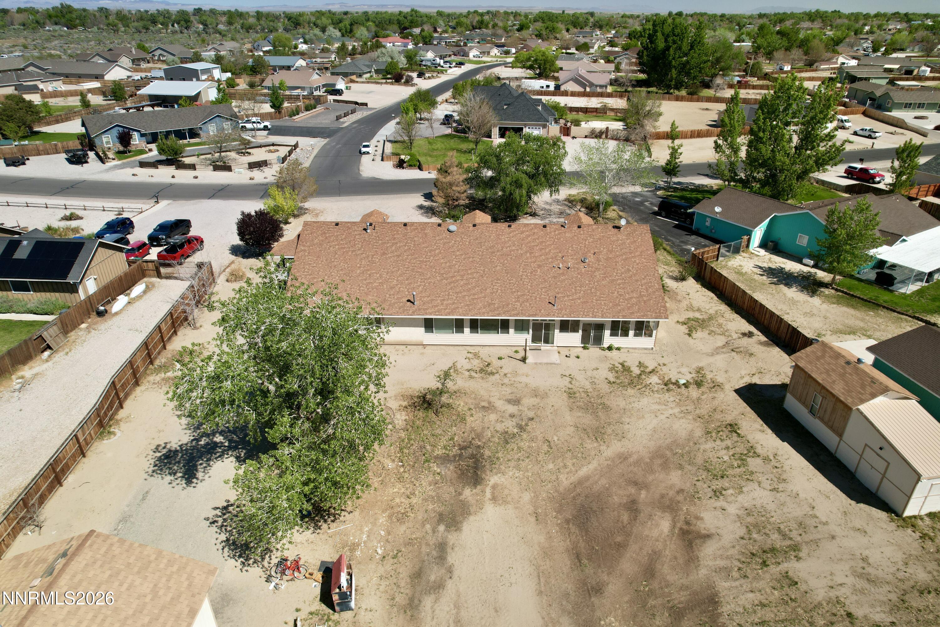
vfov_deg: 57.2
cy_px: 314
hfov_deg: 78.6
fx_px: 574
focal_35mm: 22
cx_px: 470
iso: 110
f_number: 2.8
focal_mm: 8.38
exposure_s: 1/160
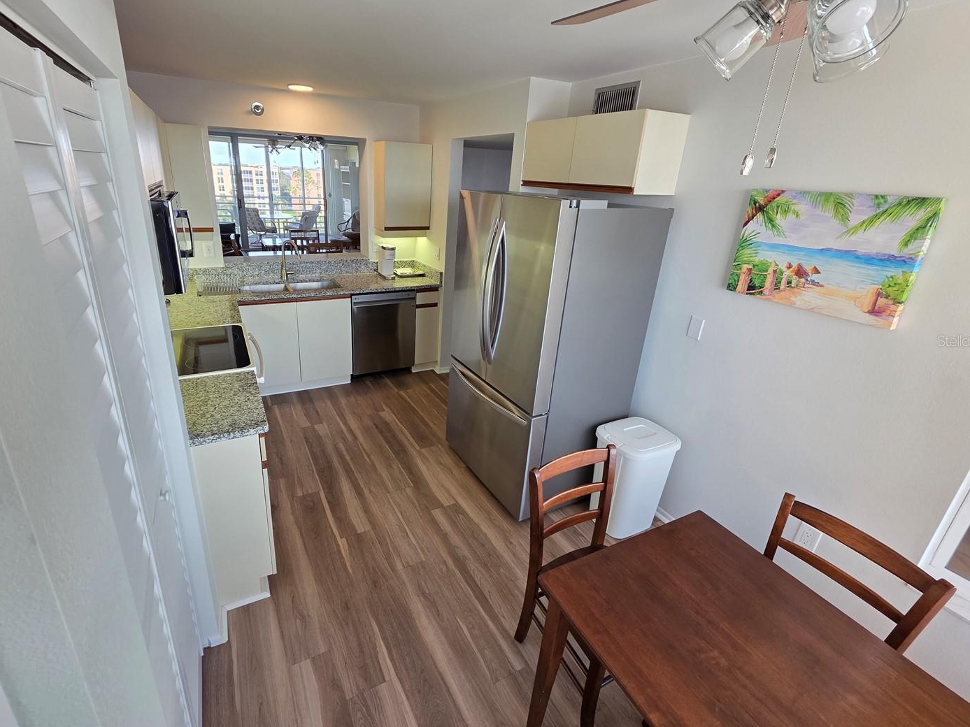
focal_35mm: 15
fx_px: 420
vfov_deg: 81.6
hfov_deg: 97.9
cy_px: 340
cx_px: 444
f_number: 1.9
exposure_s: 1/120
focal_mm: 2.2
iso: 125
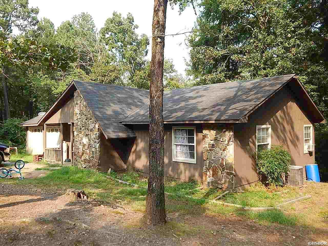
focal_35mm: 31
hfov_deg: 58.4
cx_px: 164
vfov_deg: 45.4
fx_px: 294
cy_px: 123
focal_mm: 5.6
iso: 125
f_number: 3.2
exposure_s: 1/320
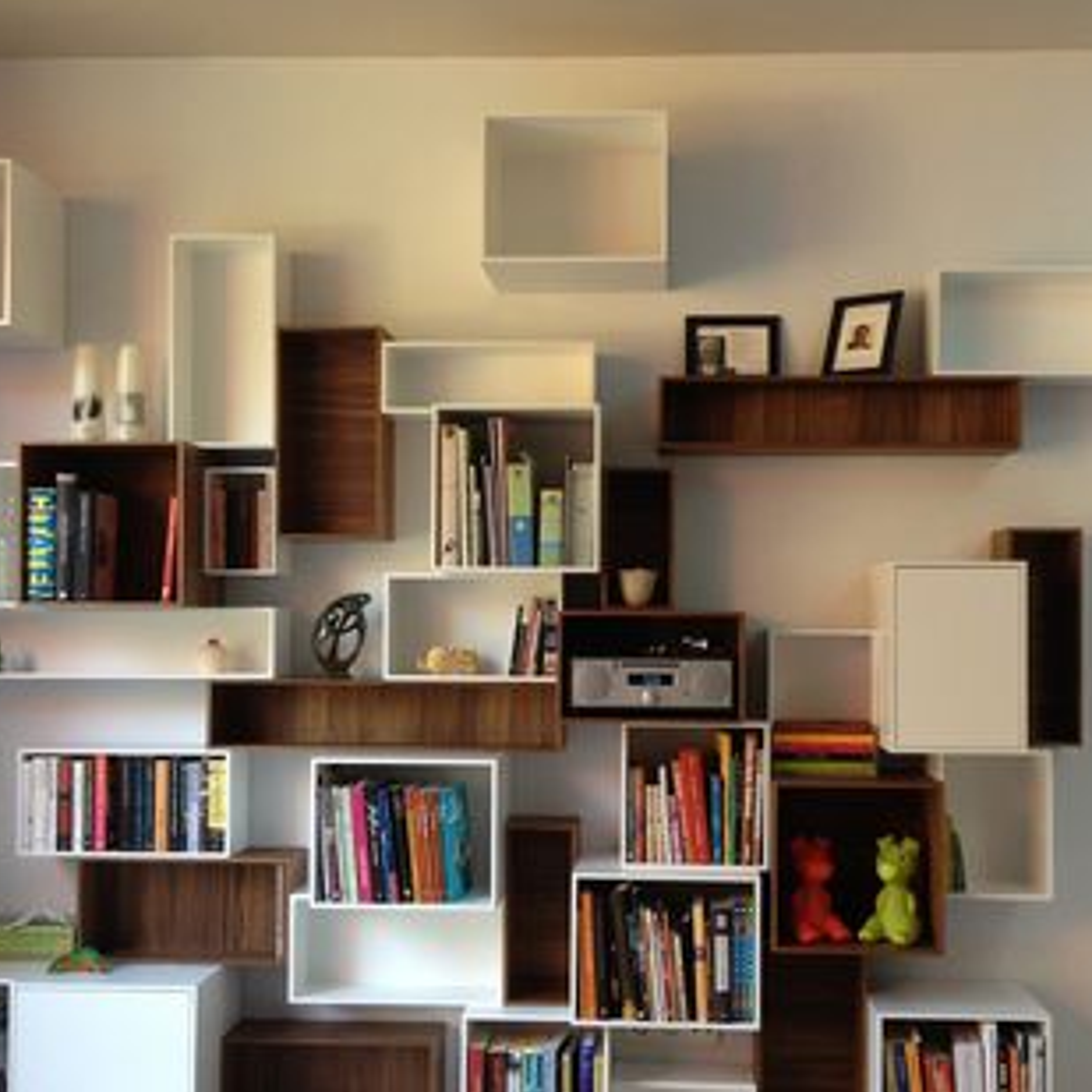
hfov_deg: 34.0
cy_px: 595
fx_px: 1785
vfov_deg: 34.0
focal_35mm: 50
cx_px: 601
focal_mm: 4.28
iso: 80
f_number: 2.4
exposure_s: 1/20
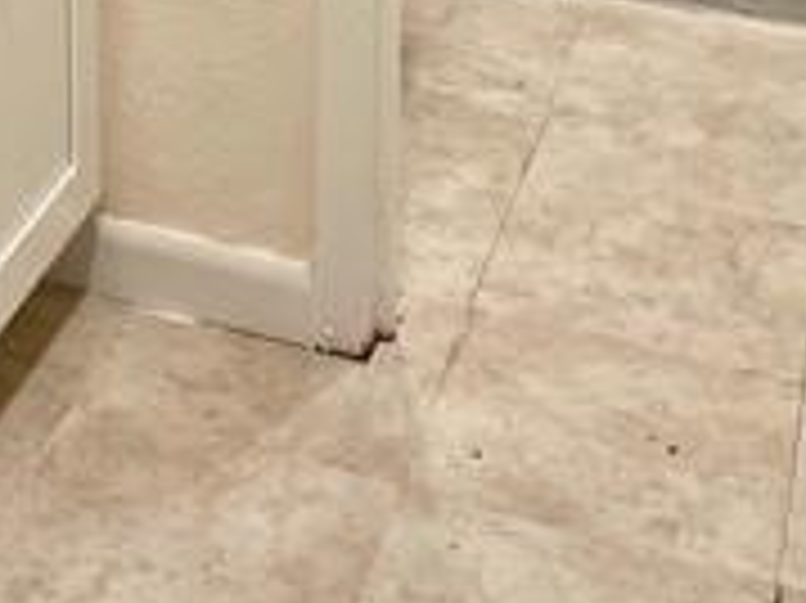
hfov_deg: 19.8
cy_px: -459
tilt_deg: -11.9
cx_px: -167
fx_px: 2164
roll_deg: +1.2
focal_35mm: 93
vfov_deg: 14.2
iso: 64
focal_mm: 4.2
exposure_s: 1/120
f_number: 1.6
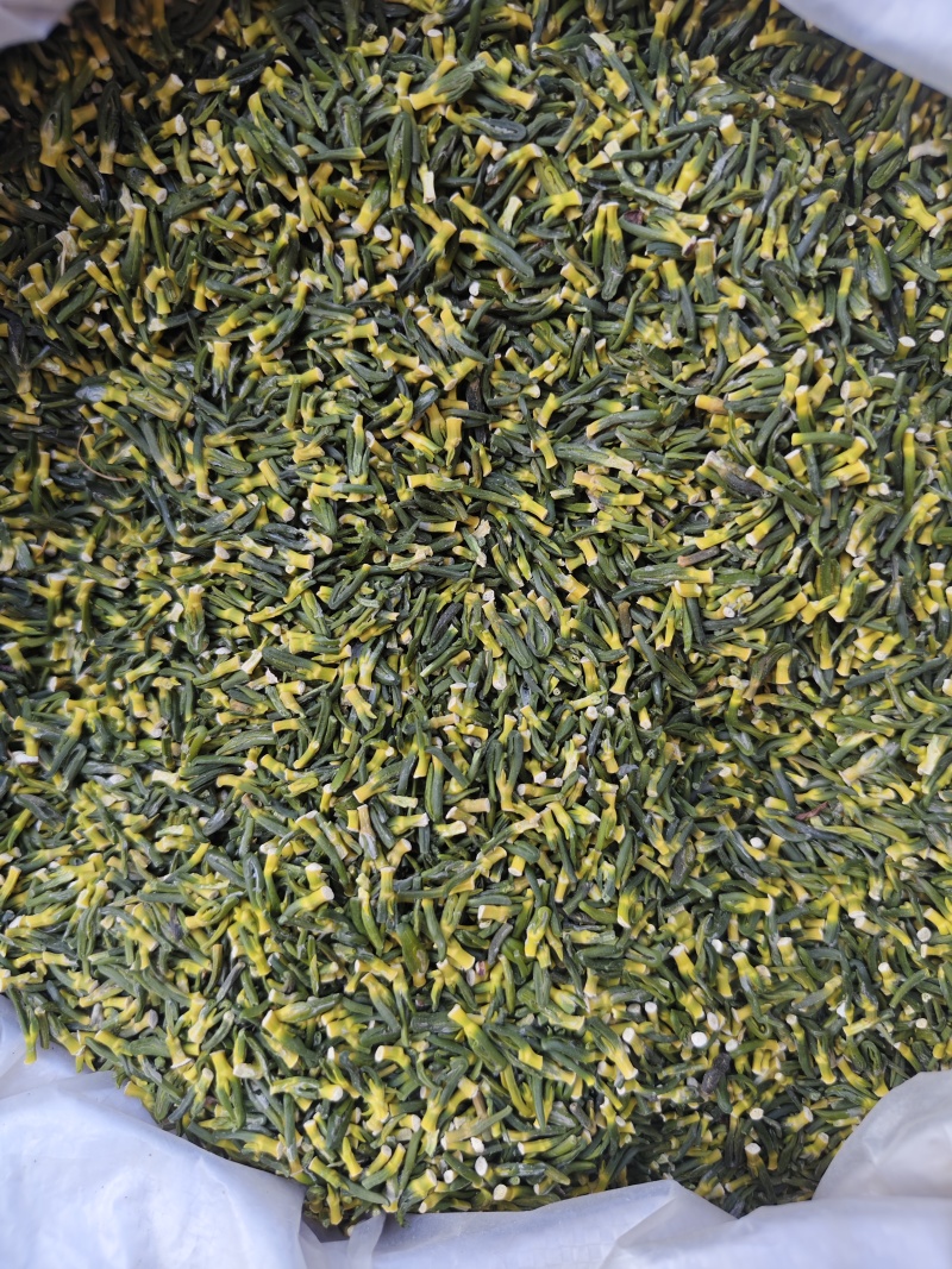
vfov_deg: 73.9
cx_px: 476
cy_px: 634
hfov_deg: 58.9
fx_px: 844
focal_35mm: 23
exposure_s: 1/267
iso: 71
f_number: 1.88
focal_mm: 5.56
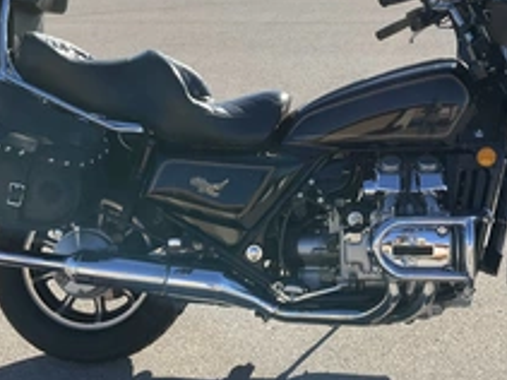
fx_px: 805
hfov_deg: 34.8
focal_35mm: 55
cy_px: 156
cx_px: 320
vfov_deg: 26.5
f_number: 1.8
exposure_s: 1/1195
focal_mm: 3
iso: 25
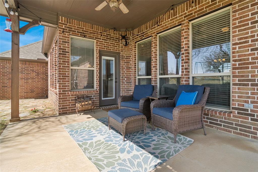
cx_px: 129
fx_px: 118
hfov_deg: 95.0
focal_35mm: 16
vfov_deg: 72.0
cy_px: 86
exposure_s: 1/60
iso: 100
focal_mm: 11
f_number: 9
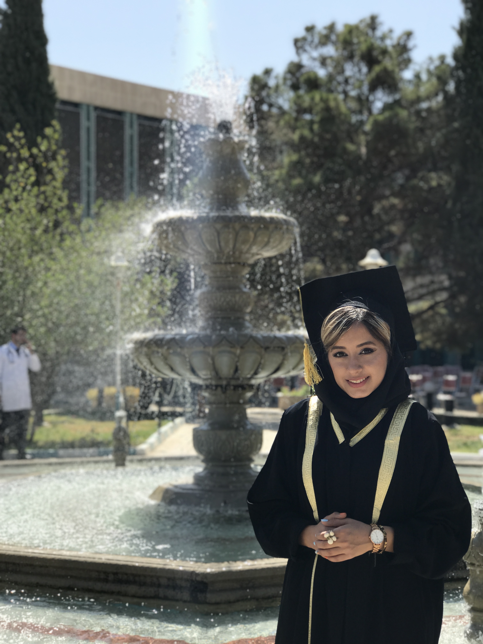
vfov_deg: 33.8
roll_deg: -0.1
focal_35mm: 57
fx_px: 1060
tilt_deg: +0.8
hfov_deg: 25.7
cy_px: 322
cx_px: 242
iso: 20
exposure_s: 1/694
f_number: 2.8
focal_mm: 6.6
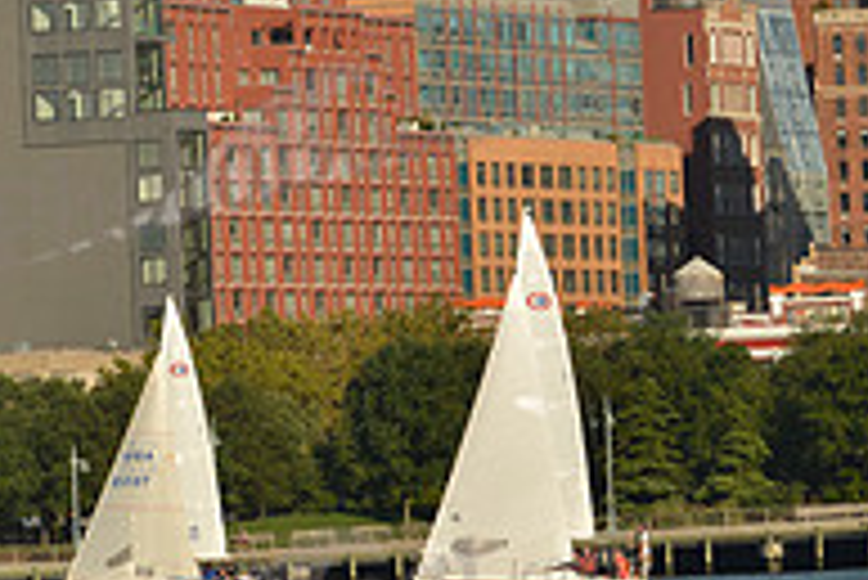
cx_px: -247
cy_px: 452
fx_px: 14525
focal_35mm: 602
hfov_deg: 3.4
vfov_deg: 2.3
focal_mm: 200
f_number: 8
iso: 200
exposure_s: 1/1000
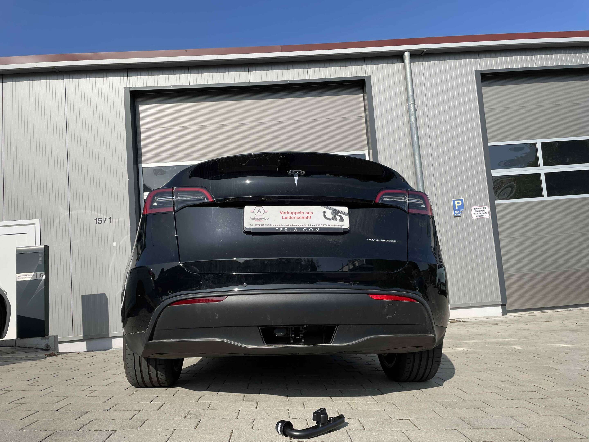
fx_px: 442
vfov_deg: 53.1
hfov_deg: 67.3
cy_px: 221
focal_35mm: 26
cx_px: 294
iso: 32
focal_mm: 4.2
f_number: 1.6
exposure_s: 1/4651
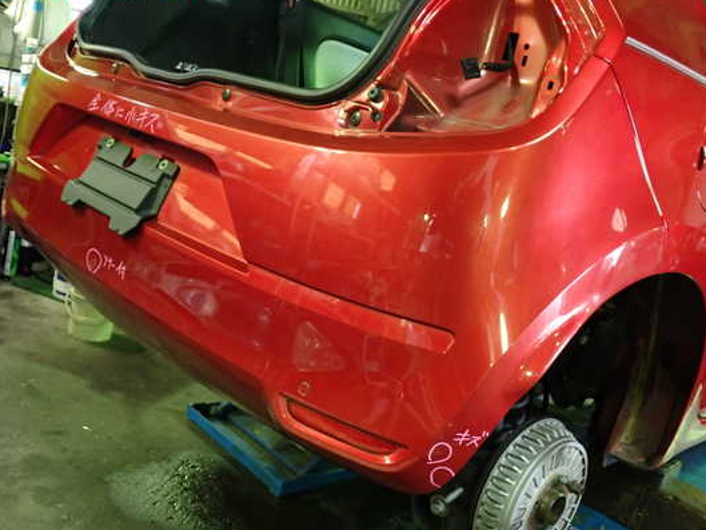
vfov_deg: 41.8
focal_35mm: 34
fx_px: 694
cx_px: 344
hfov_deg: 53.9
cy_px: 272
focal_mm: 5.4
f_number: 2.3
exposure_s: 1/30
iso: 400
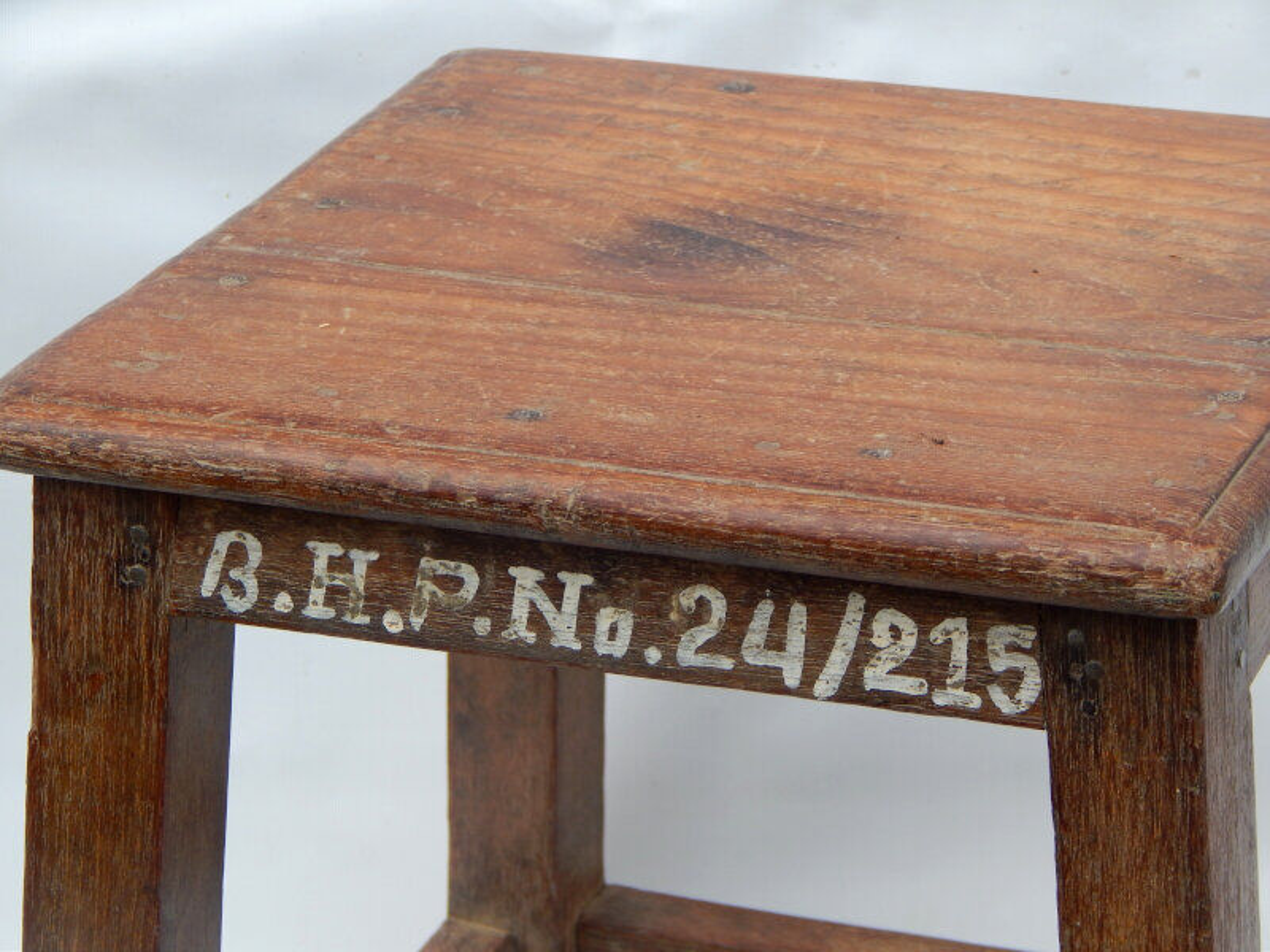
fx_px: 4843
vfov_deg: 11.2
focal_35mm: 132
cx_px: 635
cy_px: 476
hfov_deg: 14.9
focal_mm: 23.4
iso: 125
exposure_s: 1/320
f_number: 4.8
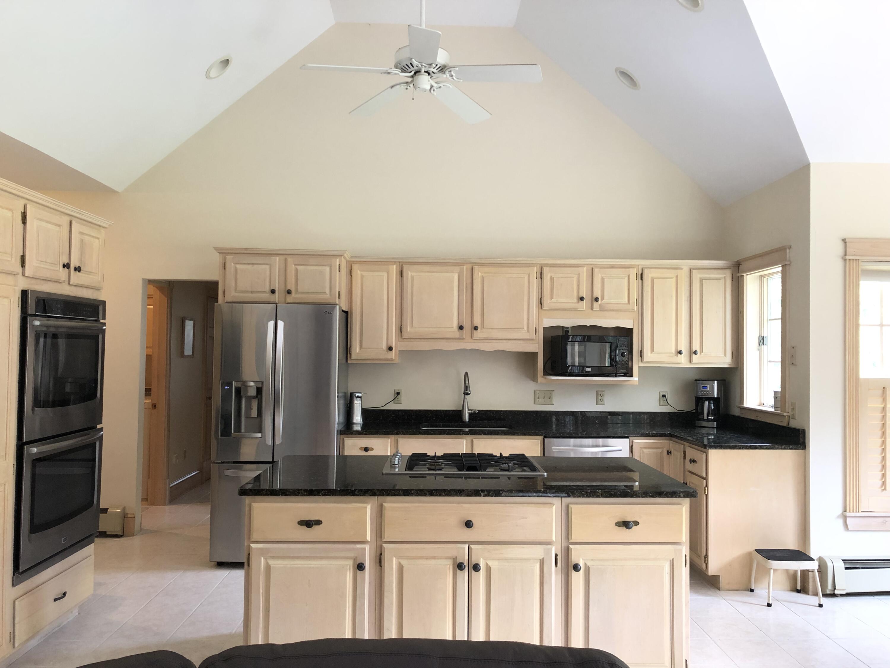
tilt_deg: +0.7
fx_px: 720
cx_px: 445
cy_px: 334
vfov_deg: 49.7
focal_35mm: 28
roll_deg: -0.1
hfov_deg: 63.4
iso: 32
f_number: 1.8
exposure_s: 1/30
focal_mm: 4
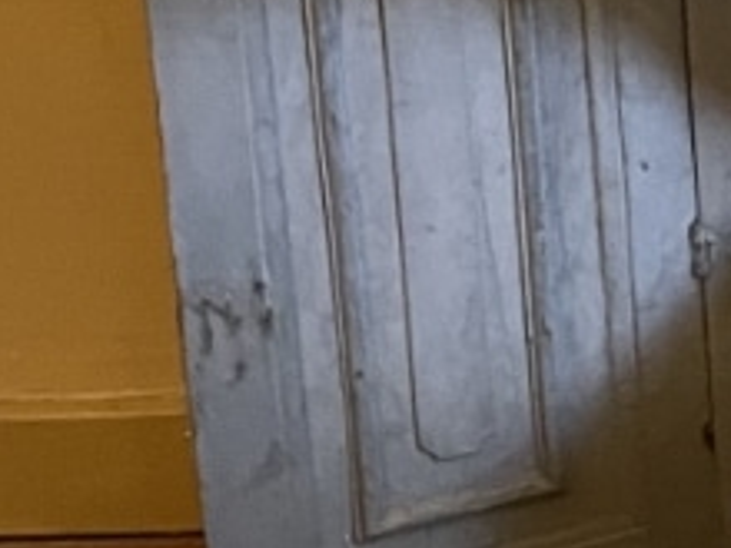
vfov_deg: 9.8
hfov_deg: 11.6
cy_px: -483
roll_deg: +0.6
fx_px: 3020
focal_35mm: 143
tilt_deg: -12.3
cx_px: 1703
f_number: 1.6
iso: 500
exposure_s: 1/50
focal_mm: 4.2
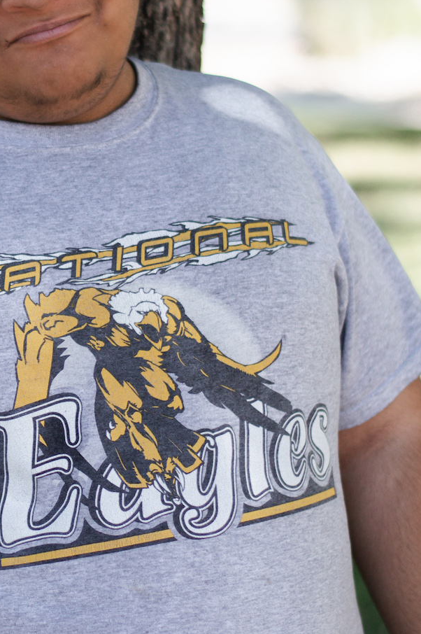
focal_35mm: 166
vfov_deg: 12.4
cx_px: 44
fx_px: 2918
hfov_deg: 8.2
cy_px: 273
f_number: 2.2
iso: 400
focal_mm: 50
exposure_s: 1/3200
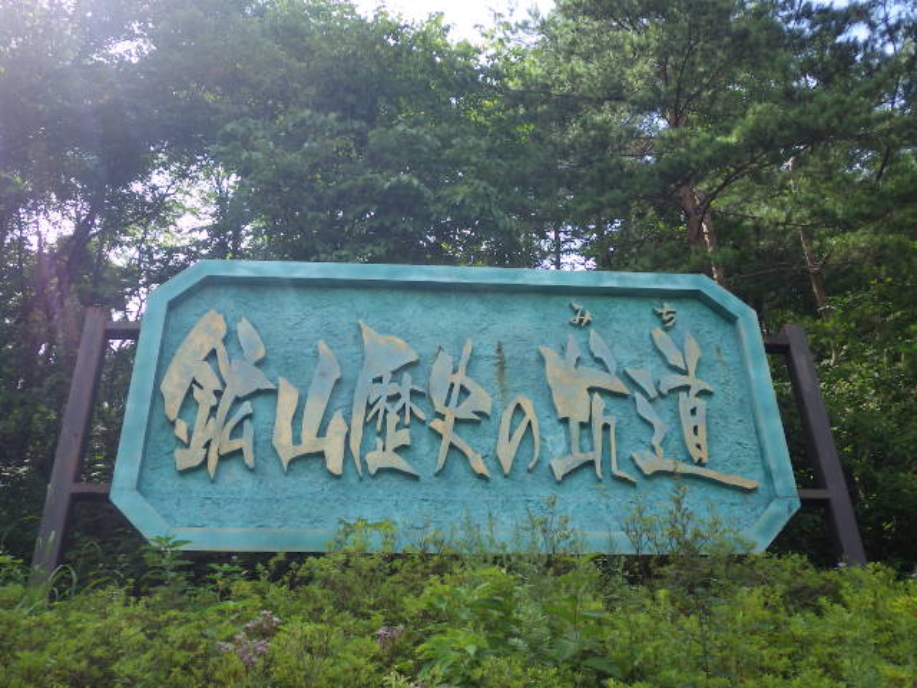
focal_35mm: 36
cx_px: 458
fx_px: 954
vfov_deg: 39.7
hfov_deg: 51.4
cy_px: 344
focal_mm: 6.4
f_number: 3.5
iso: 125
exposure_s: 1/400
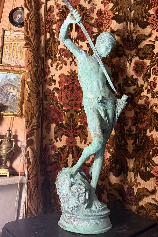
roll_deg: -1.6
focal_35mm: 26
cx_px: 90
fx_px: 171
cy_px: 115
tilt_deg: +14.9
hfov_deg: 49.4
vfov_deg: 69.4
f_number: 1.78
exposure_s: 1/40
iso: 1000
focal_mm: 6.76
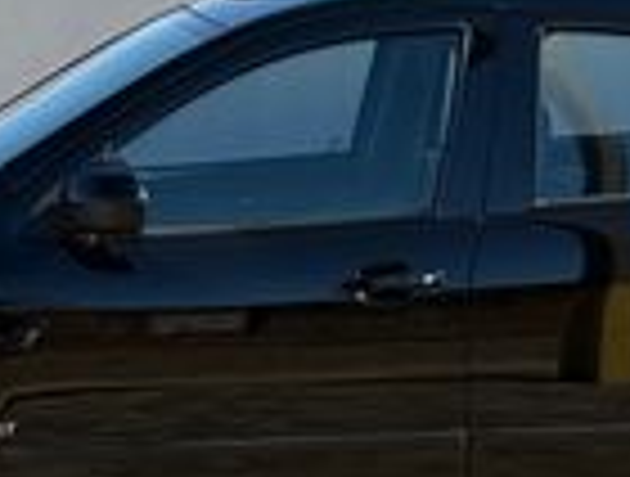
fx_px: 2940
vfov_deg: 9.3
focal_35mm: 161
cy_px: 310
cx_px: 284
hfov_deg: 12.2
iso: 100
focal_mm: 6.76
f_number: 1.78
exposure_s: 1/2208
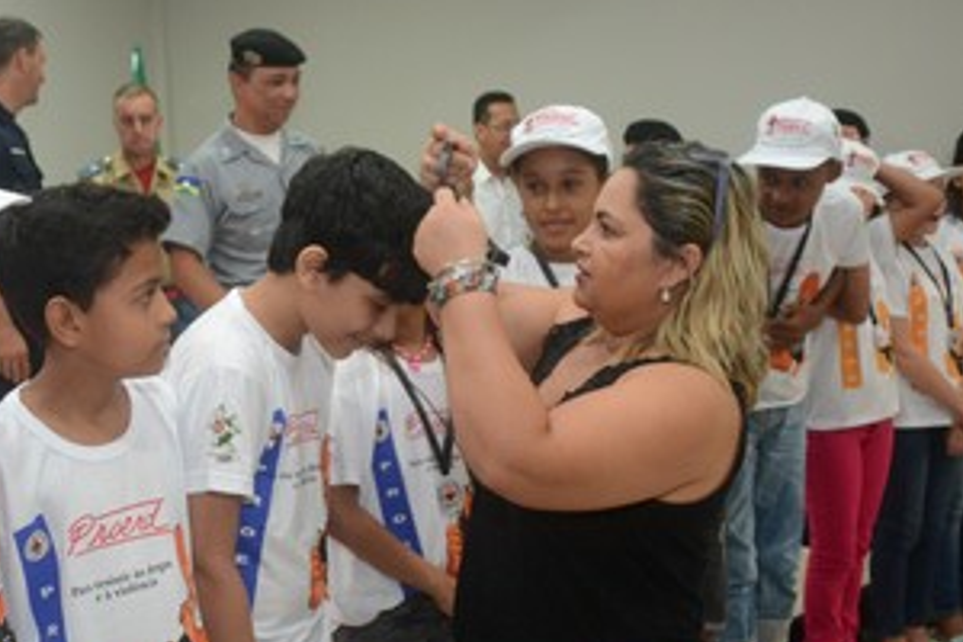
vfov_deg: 29.7
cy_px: 401
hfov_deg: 43.0
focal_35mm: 45
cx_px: 321
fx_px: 1204
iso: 1600
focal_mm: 20
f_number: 3.5
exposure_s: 1/80
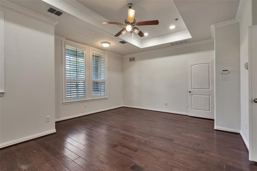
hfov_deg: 96.8
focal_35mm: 16
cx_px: 128
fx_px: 114
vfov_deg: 73.7
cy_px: 86
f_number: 7.1
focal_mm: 16
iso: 400
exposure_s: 1/30
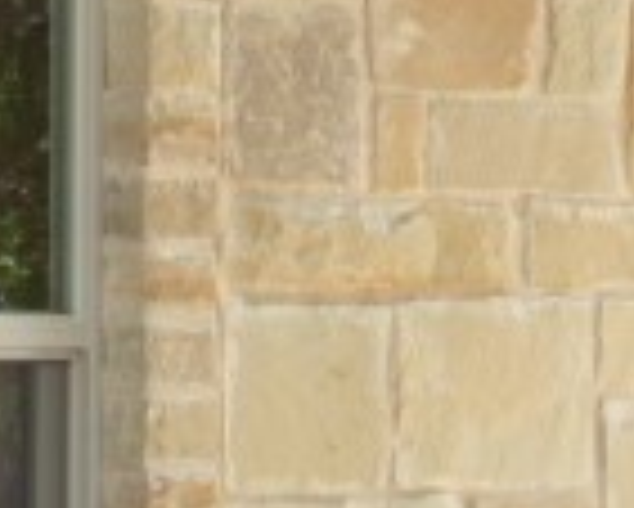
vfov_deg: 5.4
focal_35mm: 288
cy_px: 481
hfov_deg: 6.6
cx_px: 895
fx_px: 5408
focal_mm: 11.7
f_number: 4.6
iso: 100
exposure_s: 1/60
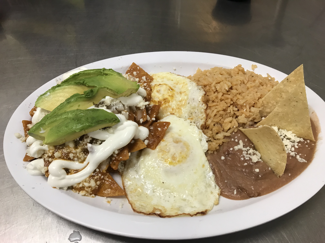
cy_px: 122
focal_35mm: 28
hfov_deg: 63.4
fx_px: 263
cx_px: 162
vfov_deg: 49.7
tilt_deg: -47.6
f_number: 1.8
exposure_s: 1/20
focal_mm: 3.99
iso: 40
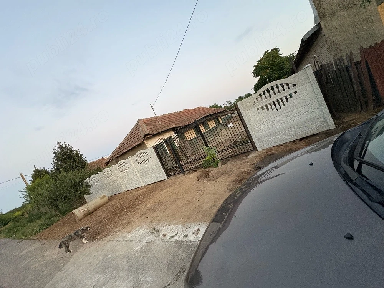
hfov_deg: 102.1
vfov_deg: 85.7
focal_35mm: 14
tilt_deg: -3.1
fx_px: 155
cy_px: 144
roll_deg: +25.6
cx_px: 192
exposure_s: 1/60
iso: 400
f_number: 2.2
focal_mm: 2.22
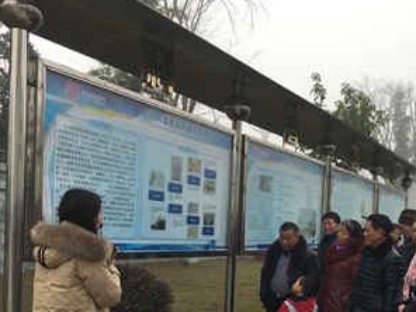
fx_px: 589
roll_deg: -1.7
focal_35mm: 49
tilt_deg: -2.3
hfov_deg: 37.8
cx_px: 320
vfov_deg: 28.9
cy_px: 261
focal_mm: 4.15
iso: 25
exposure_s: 1/725
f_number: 2.2
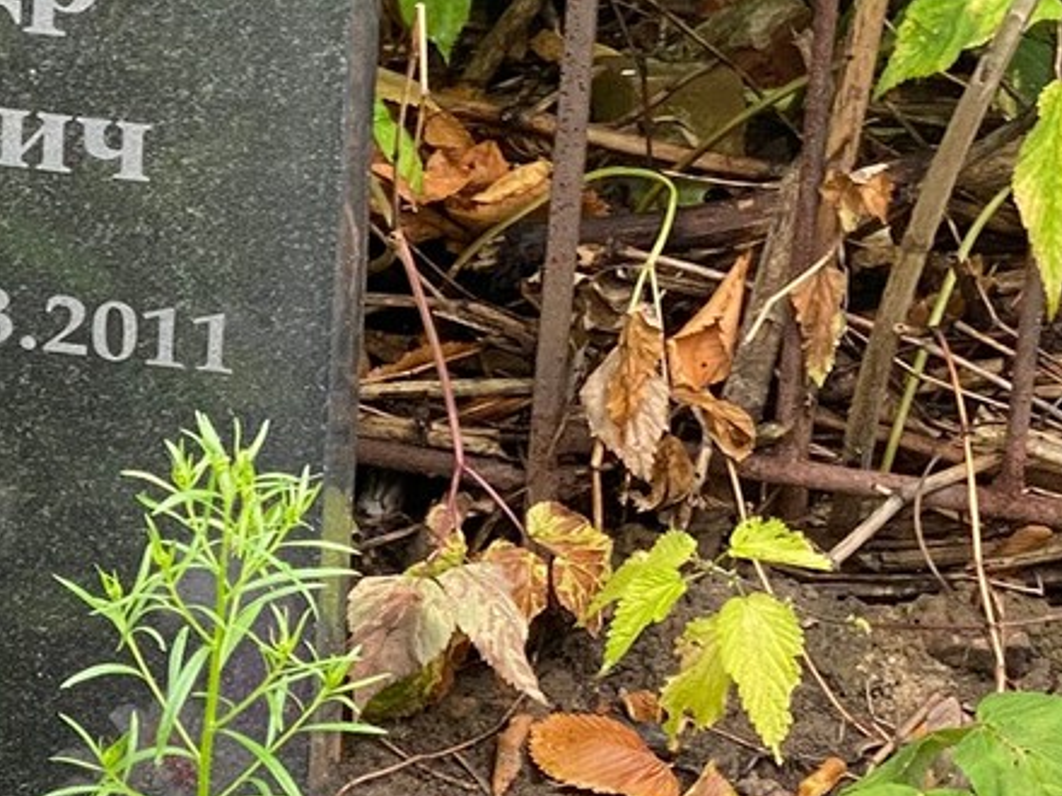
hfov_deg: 11.6
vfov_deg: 8.7
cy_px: 388
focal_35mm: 170
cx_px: 191
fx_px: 5216
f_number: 2
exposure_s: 1/122
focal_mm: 6
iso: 50
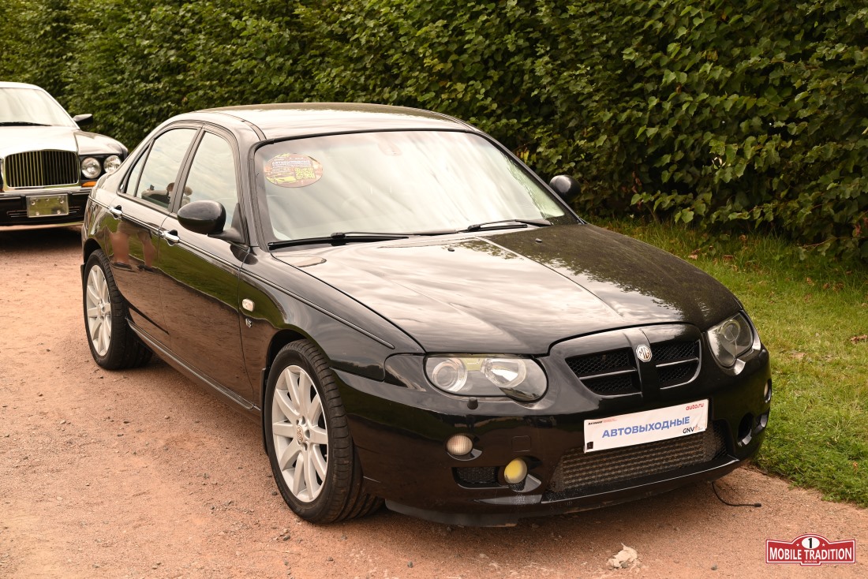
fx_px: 1206
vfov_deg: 27.0
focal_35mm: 50
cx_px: 434
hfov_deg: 39.6
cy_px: 290
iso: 200
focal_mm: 50
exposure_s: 1/250
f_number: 5.6
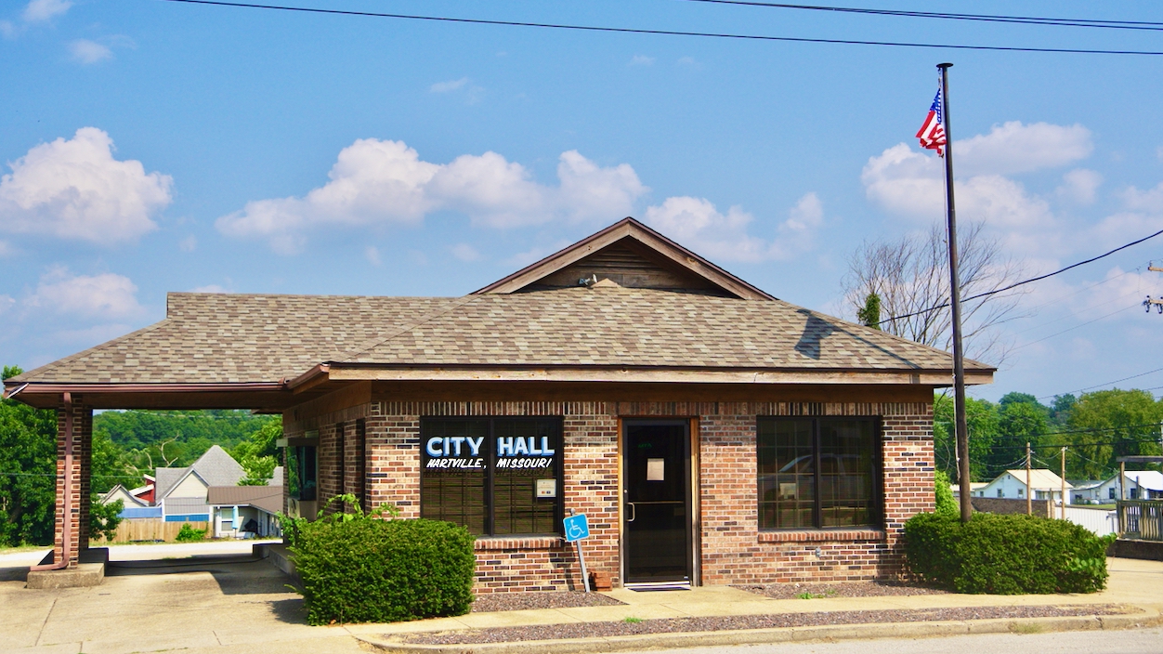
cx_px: 582
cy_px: 314
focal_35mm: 45
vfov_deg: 26.5
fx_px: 1388
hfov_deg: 45.5
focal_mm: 28
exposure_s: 1/1000
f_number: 4.5
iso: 200
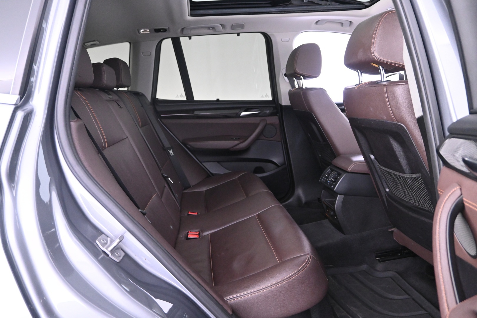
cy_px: 159
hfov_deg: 68.9
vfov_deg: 49.1
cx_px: 238
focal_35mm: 26
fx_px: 348
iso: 3200
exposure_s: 1/10
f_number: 3.5
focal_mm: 17.5
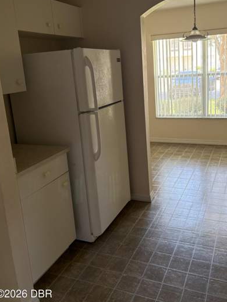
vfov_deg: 56.5
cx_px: 135
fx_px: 280
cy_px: 125
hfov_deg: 44.0
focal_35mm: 32
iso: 125
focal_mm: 5.96
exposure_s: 1/72
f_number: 1.6
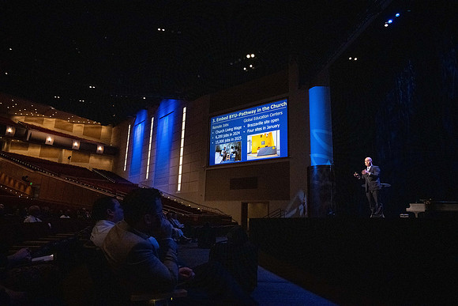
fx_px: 305
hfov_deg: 73.7
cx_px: 229
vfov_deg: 53.2
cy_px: 153
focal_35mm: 24
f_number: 4
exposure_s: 1/400
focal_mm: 24
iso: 6400
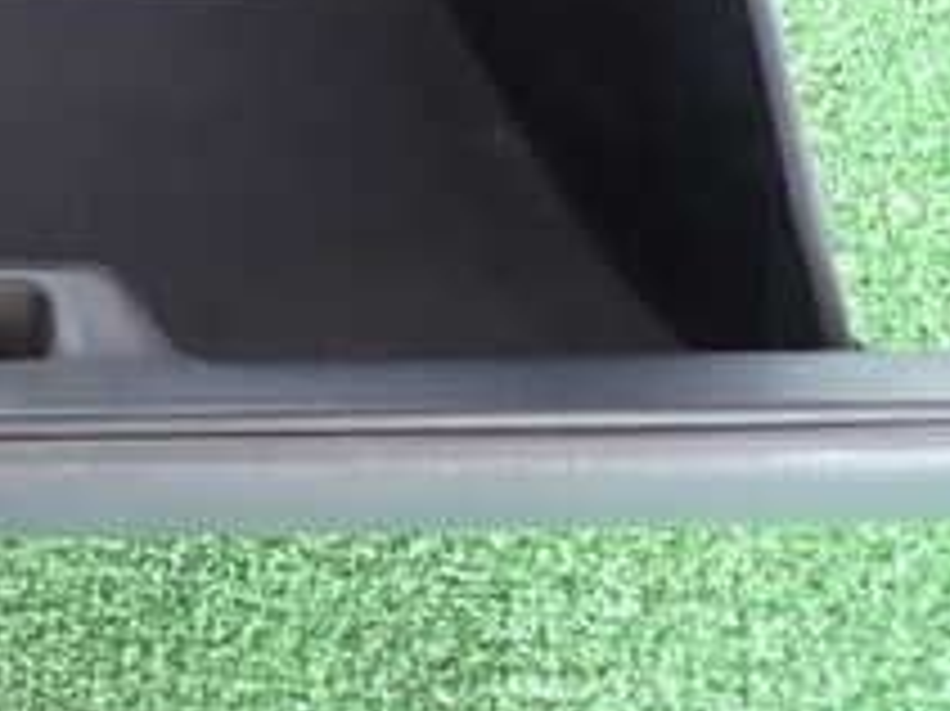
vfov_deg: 19.7
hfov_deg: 25.2
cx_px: -135
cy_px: -90
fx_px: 1947
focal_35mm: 71
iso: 250
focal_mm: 4.5
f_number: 2
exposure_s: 1/30
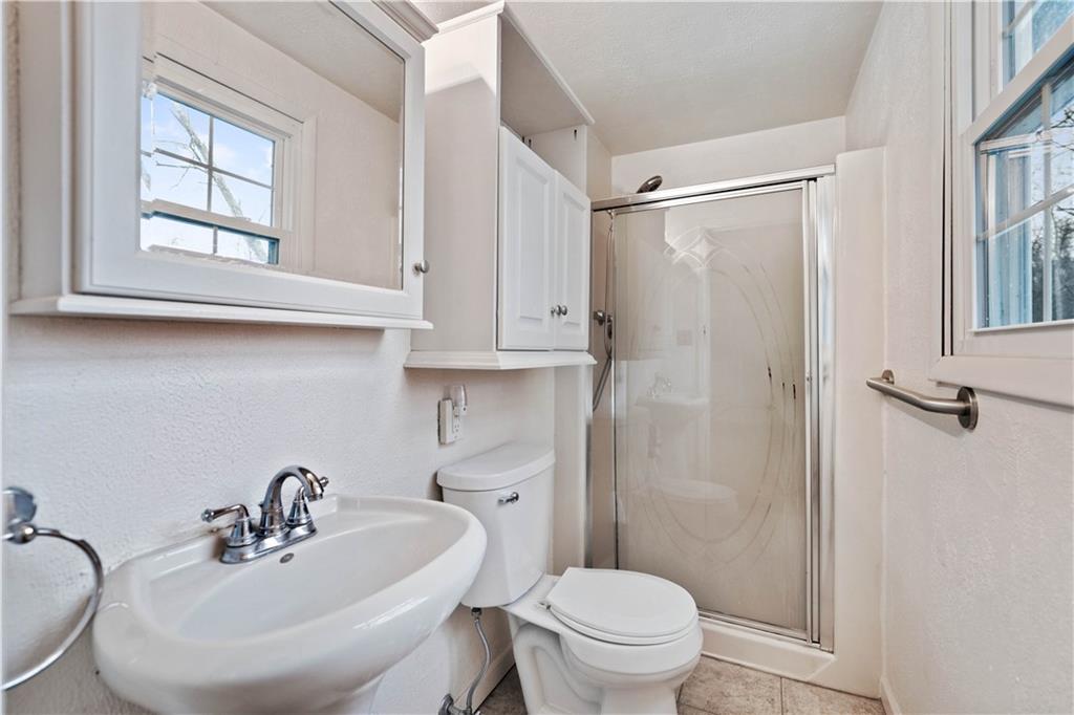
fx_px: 447
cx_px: 537
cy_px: 358
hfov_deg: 100.4
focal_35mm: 15
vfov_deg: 77.3
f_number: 3.2
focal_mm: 15
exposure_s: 1/40
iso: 125
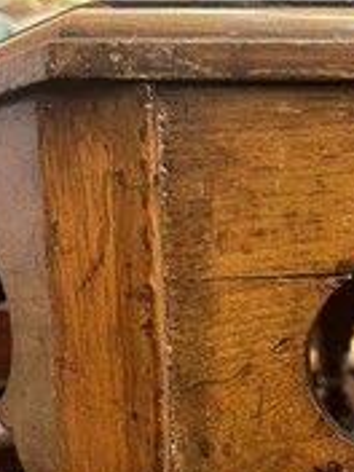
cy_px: 402
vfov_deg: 31.5
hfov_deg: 23.6
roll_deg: -0.3
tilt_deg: -10.5
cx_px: 367
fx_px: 804
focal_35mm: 59
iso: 400
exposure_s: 1/33
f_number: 1.6
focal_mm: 5.1
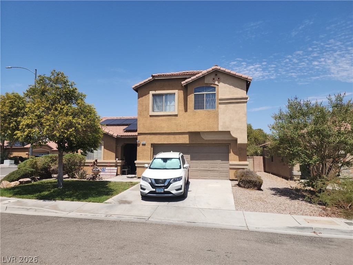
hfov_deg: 73.9
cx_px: 176
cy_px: 132
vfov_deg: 58.9
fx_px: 235
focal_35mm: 23
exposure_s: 1/1457
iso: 12
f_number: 1.8
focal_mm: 6.4
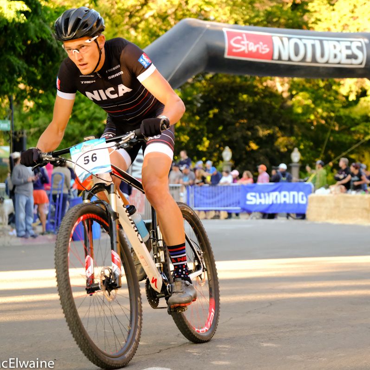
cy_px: 185
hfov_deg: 17.4
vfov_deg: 17.4
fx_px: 1209
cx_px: 226
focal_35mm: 100
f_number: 3.2
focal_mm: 52
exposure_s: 1/1600
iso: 4000
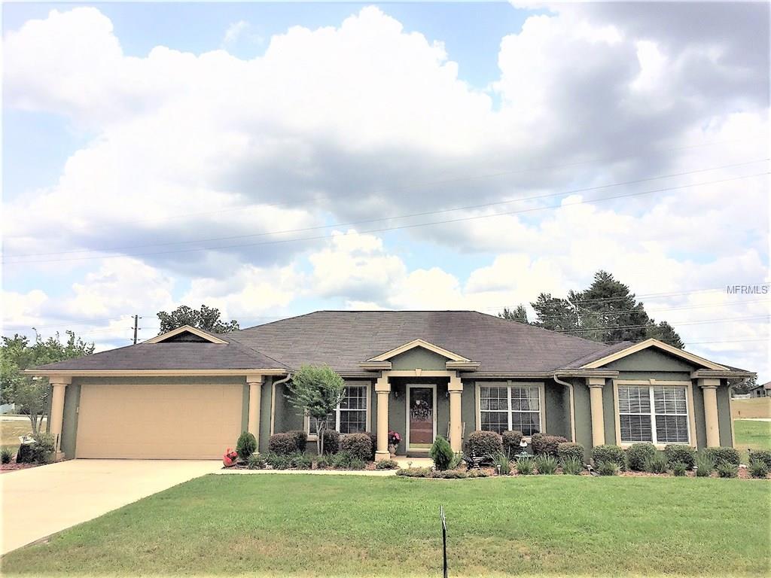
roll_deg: -0.7
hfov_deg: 61.7
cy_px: 289
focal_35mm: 29
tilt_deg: +7.6
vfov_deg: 48.2
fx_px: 646
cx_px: 386
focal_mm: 4.15
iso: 32
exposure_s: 1/4950
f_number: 2.2
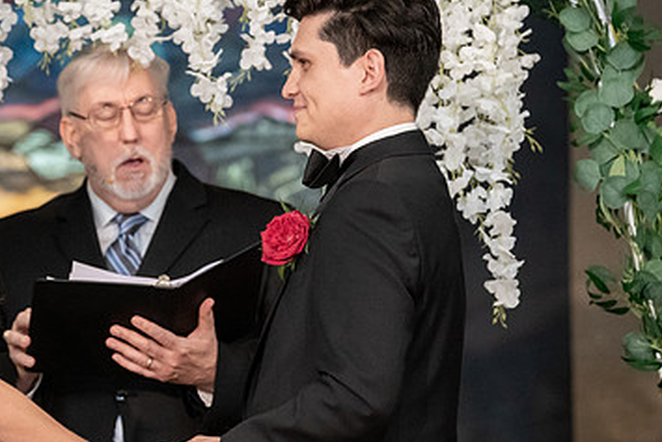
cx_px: 147
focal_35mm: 278
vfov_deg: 4.9
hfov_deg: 7.4
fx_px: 5114
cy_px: 195
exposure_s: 1/250
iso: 8000
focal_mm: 170
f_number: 4
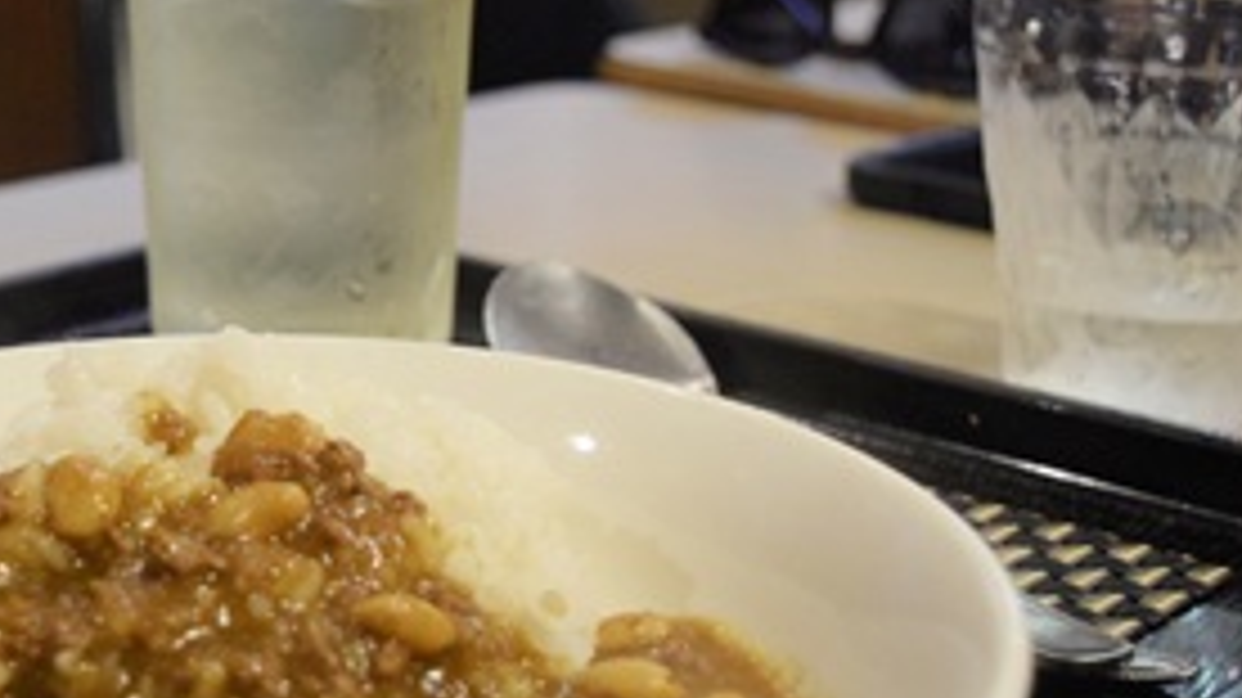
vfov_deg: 15.7
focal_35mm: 77
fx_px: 2533
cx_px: 234
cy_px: 367
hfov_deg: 27.0
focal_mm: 27
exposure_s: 1/60
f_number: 4
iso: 2200
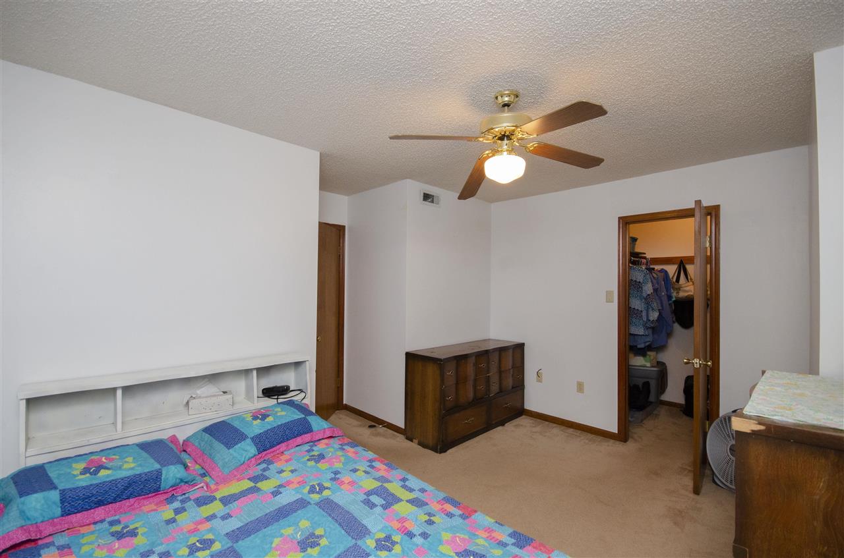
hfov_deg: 100.5
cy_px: 279
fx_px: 351
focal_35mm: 15
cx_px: 422
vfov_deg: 77.0
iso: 720
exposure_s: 1/60
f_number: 7.1
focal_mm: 10
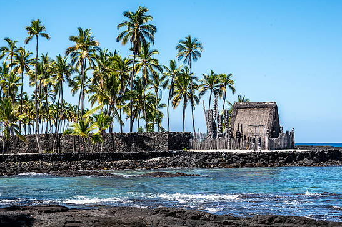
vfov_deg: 19.4
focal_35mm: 70
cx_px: 168
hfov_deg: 28.9
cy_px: 113
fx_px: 665
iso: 200
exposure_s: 1/160
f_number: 13
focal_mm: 66
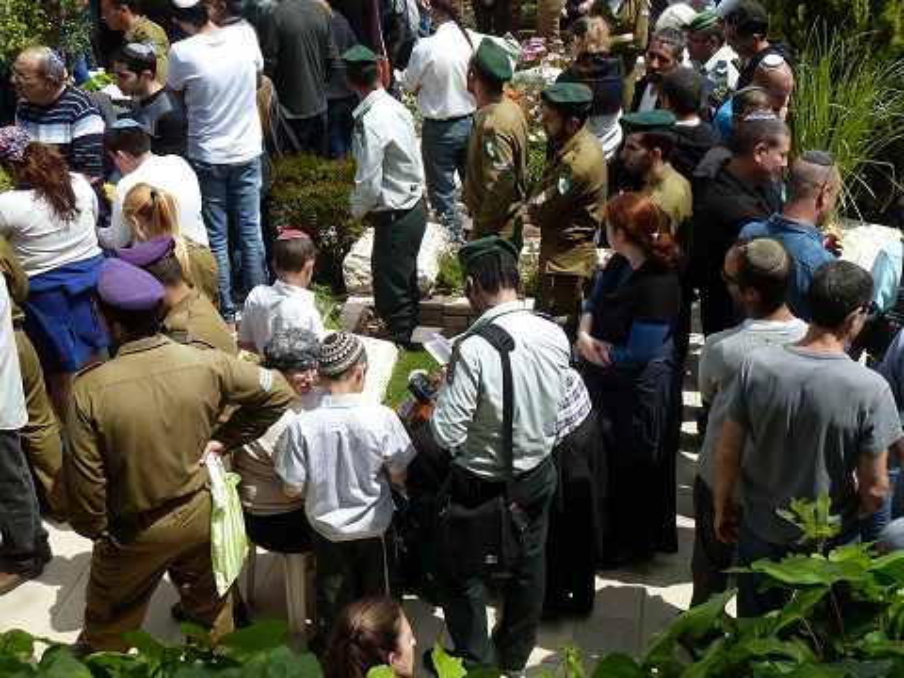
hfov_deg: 39.7
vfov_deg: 30.3
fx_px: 1254
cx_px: 452
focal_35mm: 48
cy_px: 339
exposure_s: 1/400
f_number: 4.5
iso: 80
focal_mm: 7.9
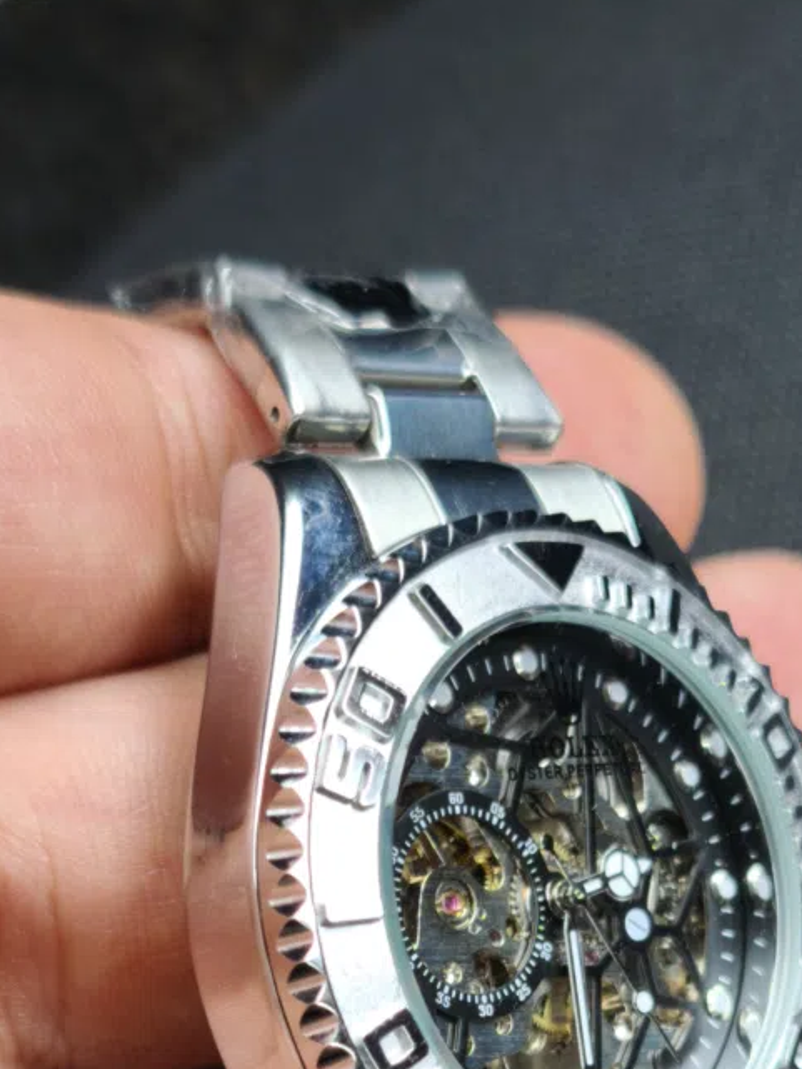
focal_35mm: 98
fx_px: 3026
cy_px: 1093
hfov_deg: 15.1
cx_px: 505
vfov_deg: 19.4
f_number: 1.6
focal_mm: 6.57
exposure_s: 1/133
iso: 50
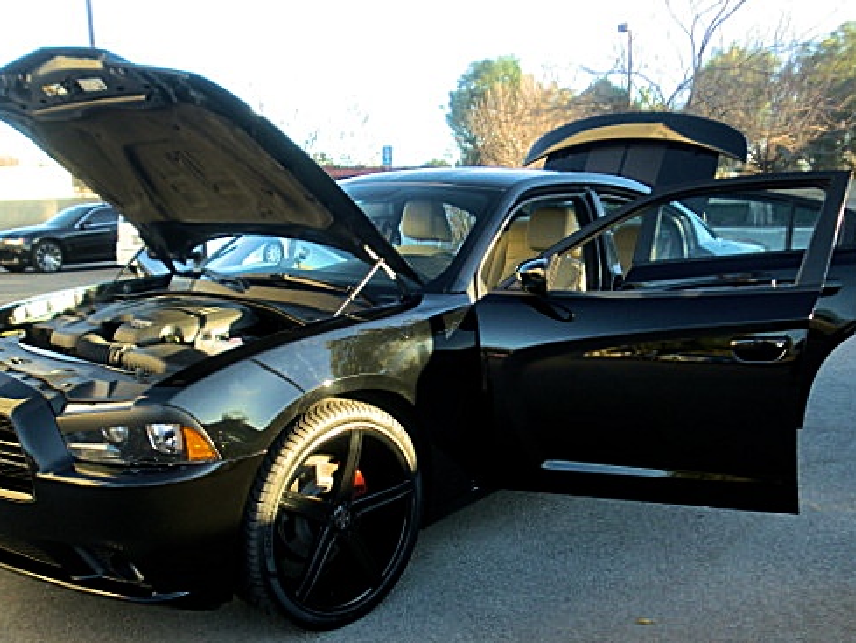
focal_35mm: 34
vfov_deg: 41.7
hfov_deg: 53.9
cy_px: 375
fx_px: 841
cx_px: 401
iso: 64
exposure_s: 1/100
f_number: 2.6
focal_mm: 4.65
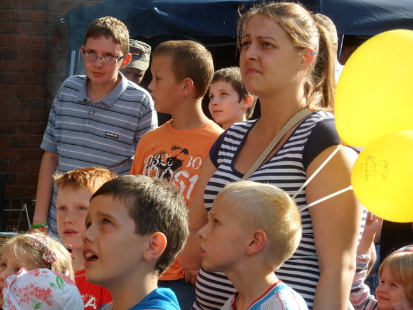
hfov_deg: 12.2
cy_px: 155
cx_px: 206
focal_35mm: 162
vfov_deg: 9.2
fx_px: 1934
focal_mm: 28.7
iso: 80
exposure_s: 1/125
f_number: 5.5
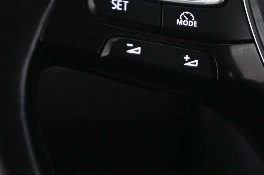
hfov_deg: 6.3
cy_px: 21
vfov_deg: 4.2
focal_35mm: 327
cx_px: 185
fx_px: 2395
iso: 2000
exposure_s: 1/15
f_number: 4
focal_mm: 120
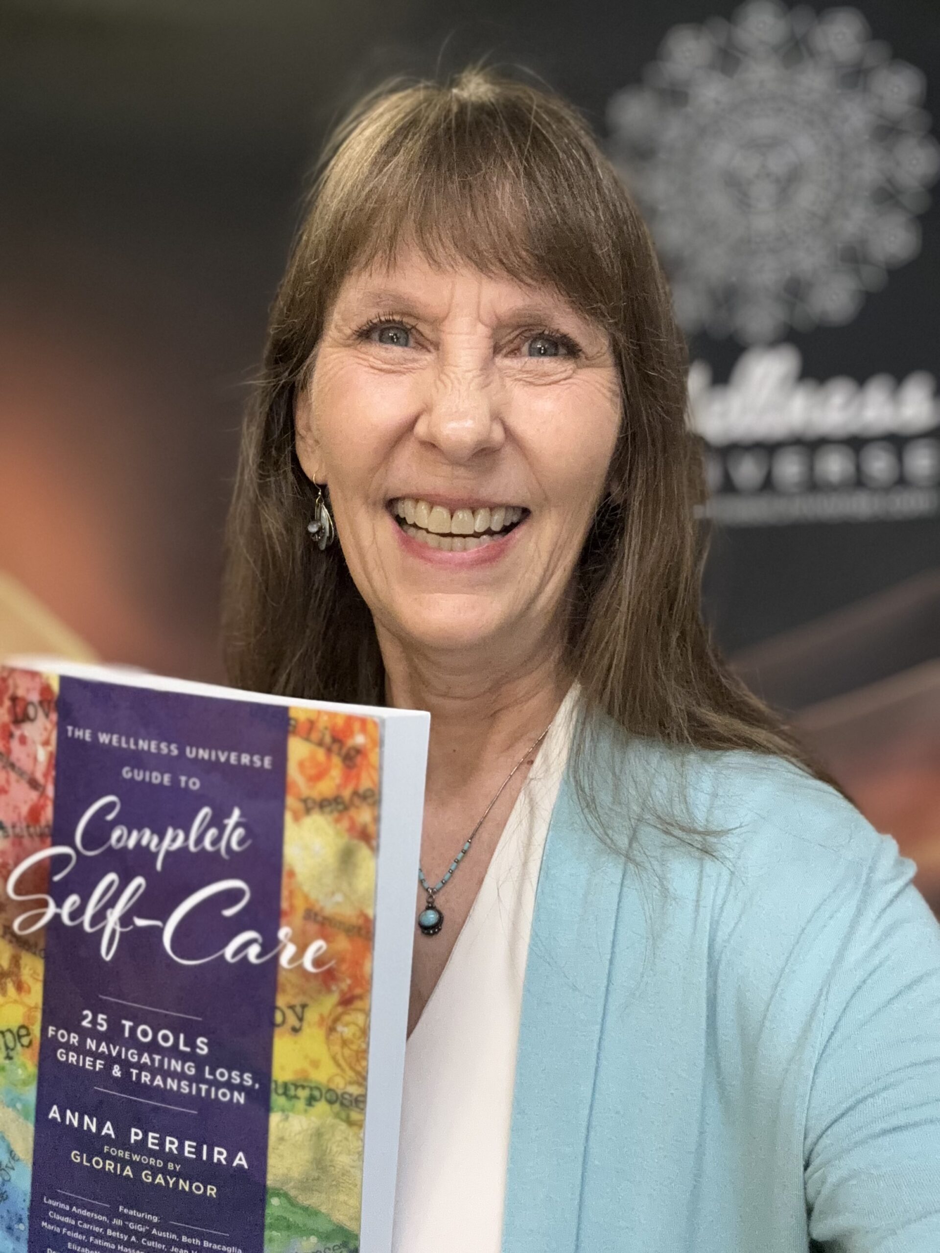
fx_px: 1086
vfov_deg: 60.0
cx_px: 470
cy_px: 626
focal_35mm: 30
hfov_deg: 46.8
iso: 200
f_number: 1.9
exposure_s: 1/60
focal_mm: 2.69
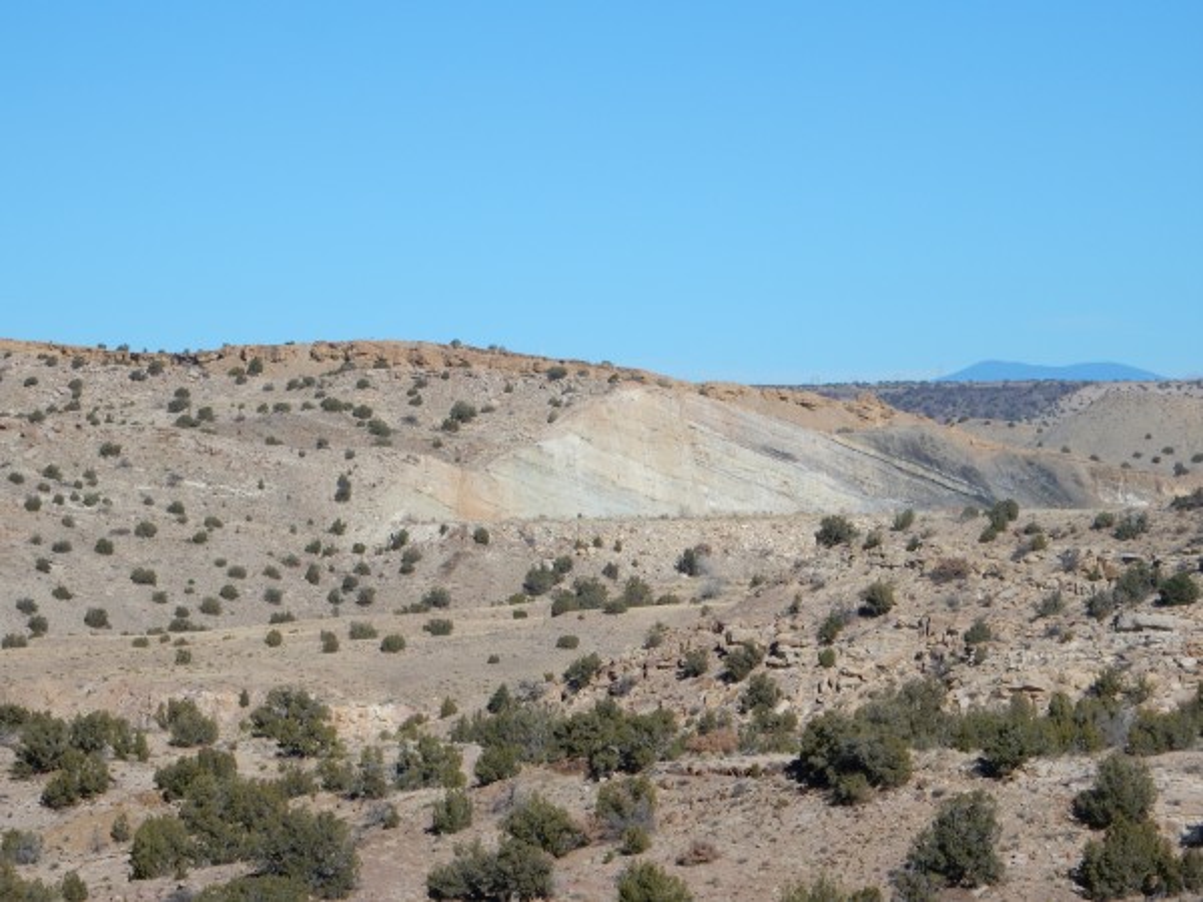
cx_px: 602
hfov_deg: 12.0
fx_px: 5699
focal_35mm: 164
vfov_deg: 9.1
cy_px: 451
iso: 125
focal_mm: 29.2
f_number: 6
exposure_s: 1/1000
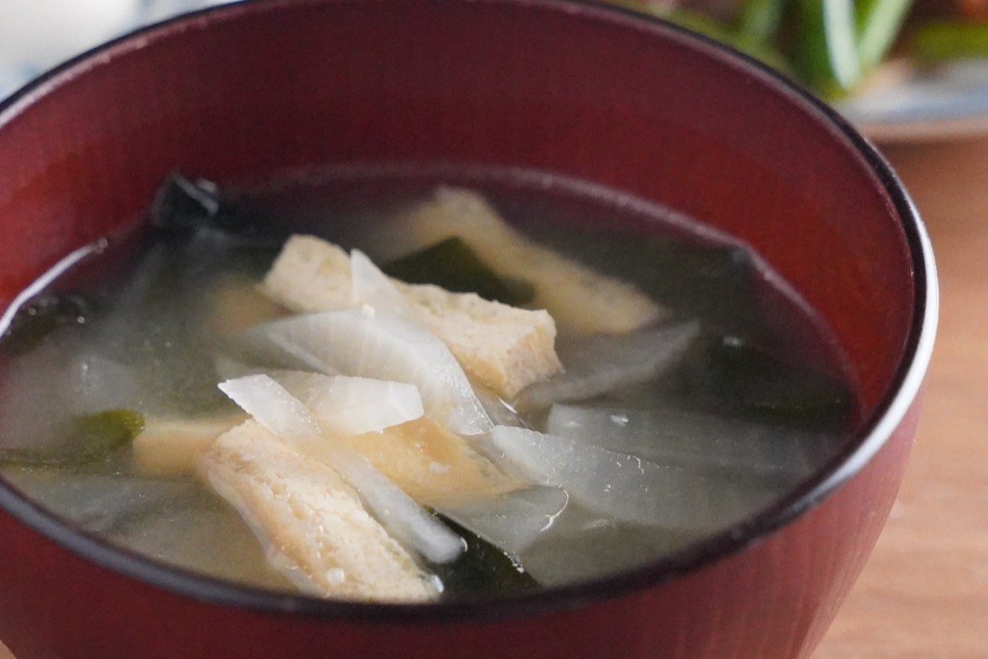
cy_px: 365
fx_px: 3306
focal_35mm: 120
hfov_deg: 17.0
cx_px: 375
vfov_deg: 11.4
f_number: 6.3
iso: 25600
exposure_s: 1/500
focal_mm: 65.8
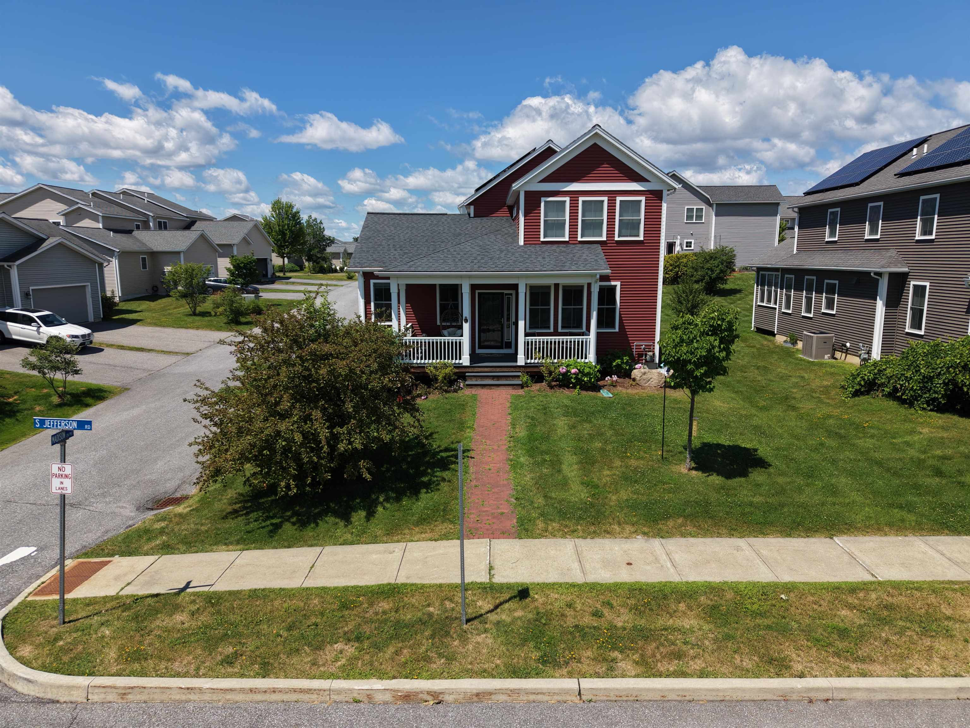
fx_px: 673
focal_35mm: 24
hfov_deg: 71.6
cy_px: 364
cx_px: 485
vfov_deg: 56.8
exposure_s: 1/125
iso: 100
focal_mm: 8.67
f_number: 1.8
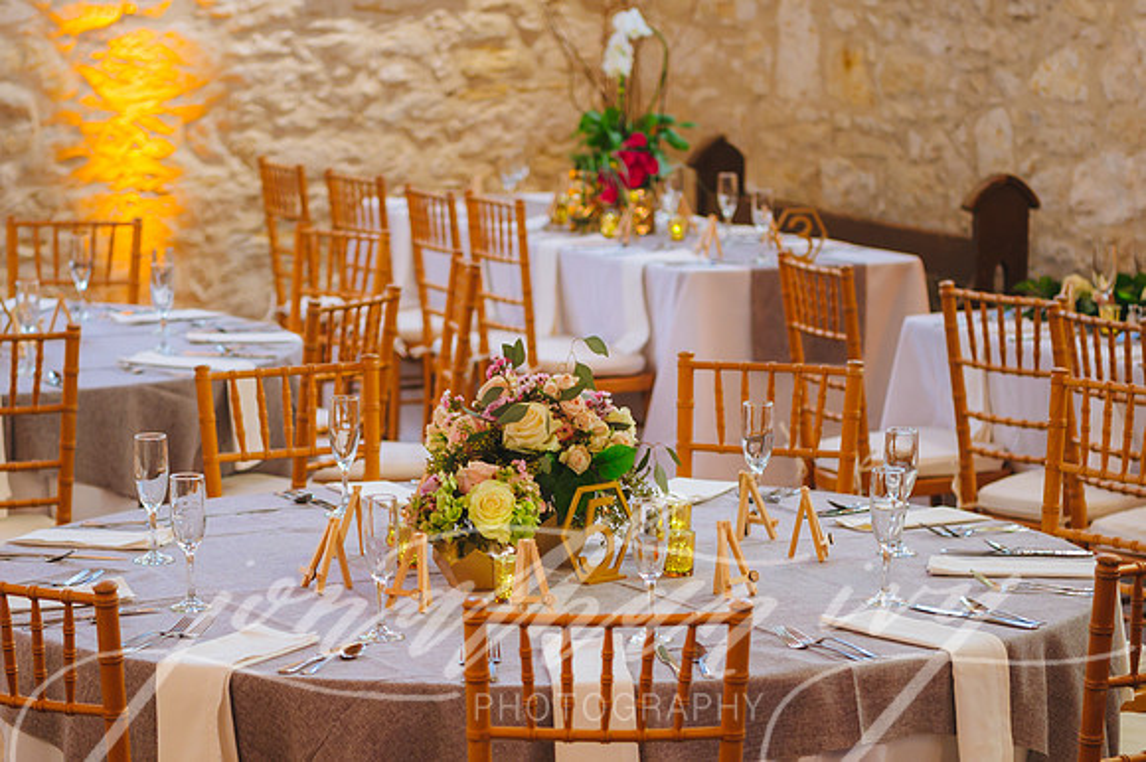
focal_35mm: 123
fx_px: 3910
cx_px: 459
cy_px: 507
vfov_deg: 11.1
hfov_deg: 16.7
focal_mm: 70
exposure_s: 1/25
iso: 800
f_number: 2.8
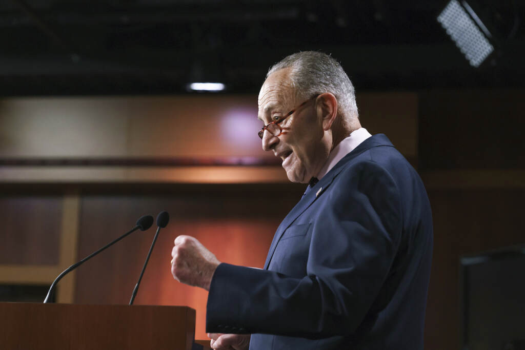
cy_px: 175
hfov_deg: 20.0
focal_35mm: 102
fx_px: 1488
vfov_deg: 13.4
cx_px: 262
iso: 3200
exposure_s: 1/400
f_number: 4
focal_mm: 102
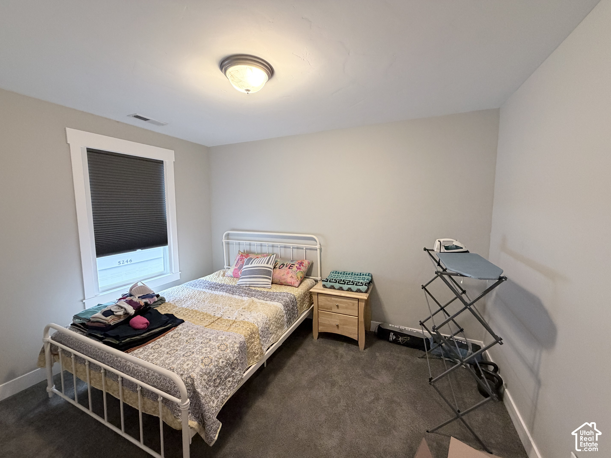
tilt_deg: -5.8
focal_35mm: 14
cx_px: 306
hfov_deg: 102.1
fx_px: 247
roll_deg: +0.2
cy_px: 229
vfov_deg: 85.7
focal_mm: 2.22
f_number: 2.2
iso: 320
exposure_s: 1/60
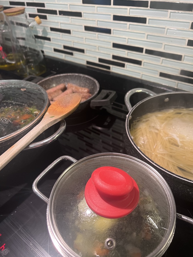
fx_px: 193
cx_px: 96
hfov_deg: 53.1
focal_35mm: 26
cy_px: 128
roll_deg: +3.7
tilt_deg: -38.0
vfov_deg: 67.3
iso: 320
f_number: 1.5
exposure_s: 1/50
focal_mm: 5.7
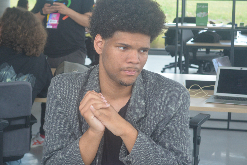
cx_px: 111
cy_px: 77
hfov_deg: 22.0
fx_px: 635
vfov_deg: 14.8
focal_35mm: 93
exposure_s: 1/125
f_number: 5.6
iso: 400
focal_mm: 55
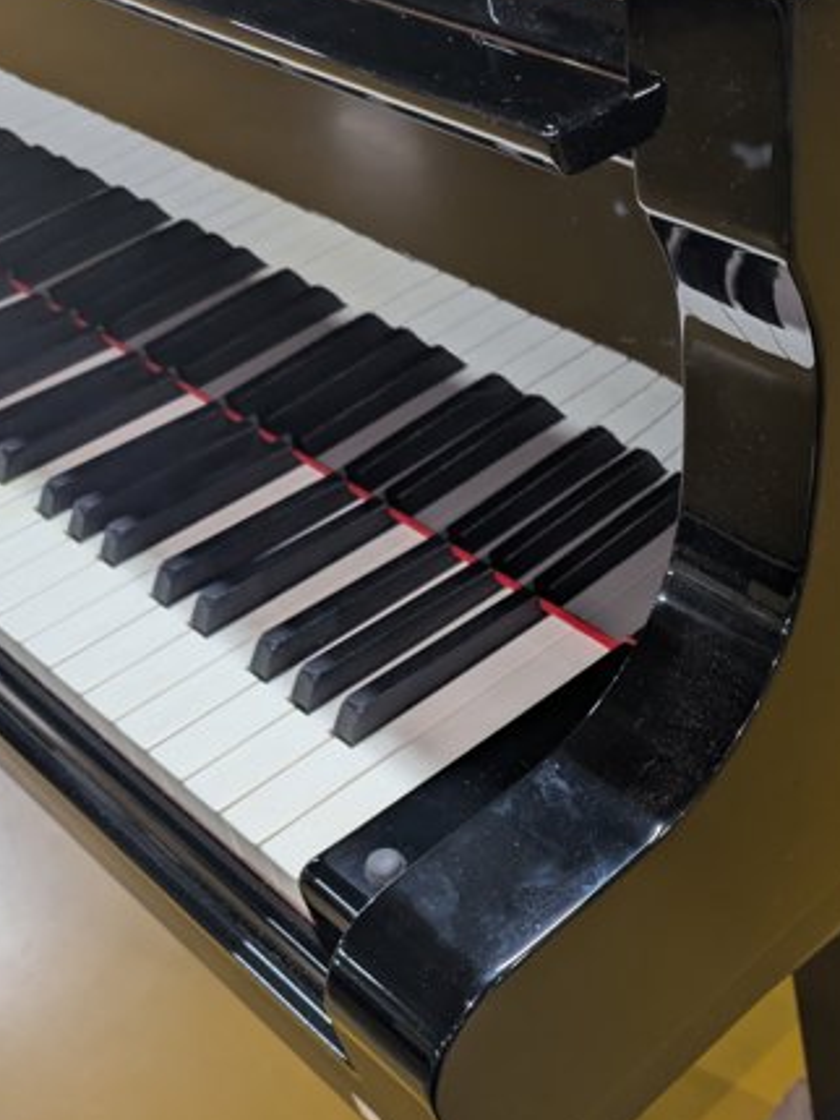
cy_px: 864
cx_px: 664
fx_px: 1358
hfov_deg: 33.4
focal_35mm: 42
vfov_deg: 43.1
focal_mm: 5.43
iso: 162
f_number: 1.89
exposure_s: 1/50
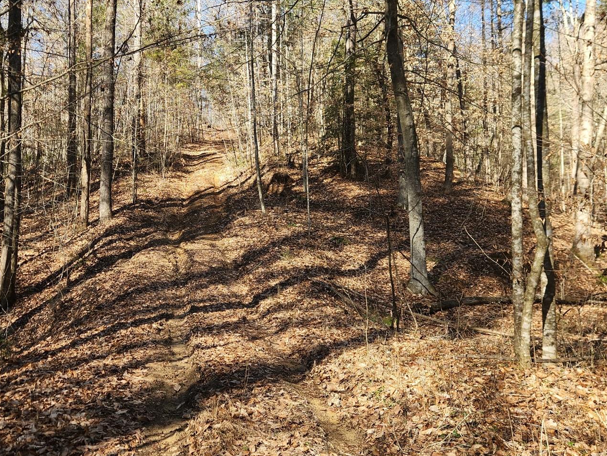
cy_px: 200
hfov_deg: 49.5
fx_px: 649
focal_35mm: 37
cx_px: 214
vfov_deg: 38.6
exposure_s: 1/282
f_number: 1.8
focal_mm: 5.4
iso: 20
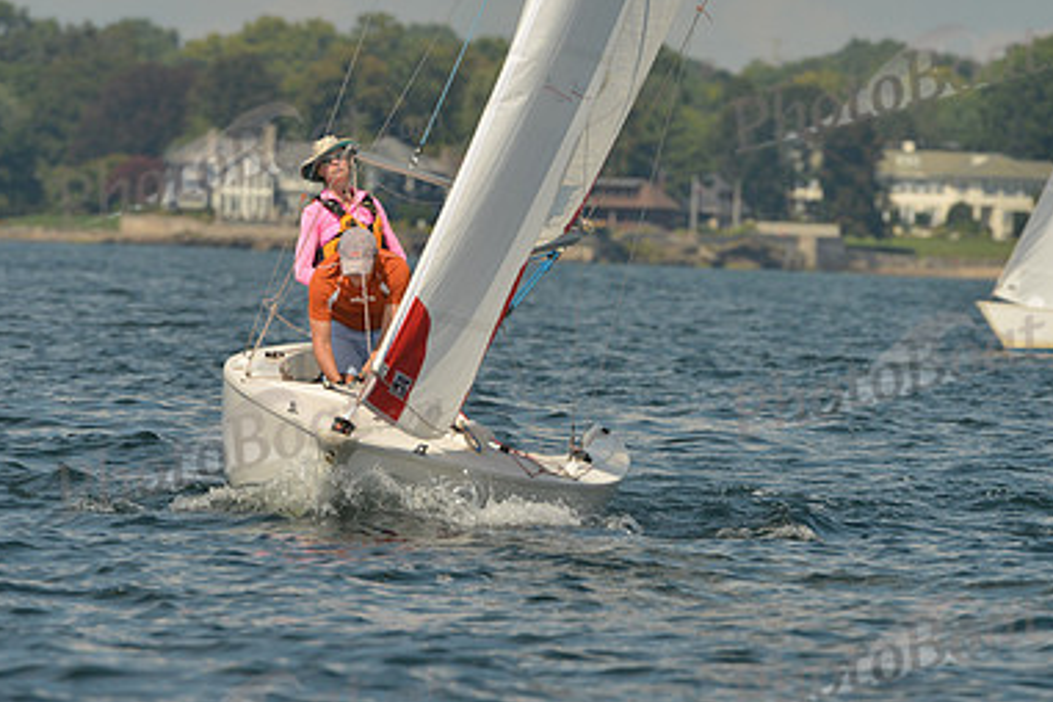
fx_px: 16934
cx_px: 589
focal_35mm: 579
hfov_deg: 3.6
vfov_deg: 2.4
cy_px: 264
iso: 320
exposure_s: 1/1250
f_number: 7.1
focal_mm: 380
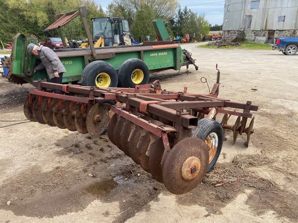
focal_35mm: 26
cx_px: 149
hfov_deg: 67.3
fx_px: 224
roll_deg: +1.4
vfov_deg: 53.1
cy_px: 112
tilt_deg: -21.1
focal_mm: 4.25
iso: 32
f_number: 1.8
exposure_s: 1/1362
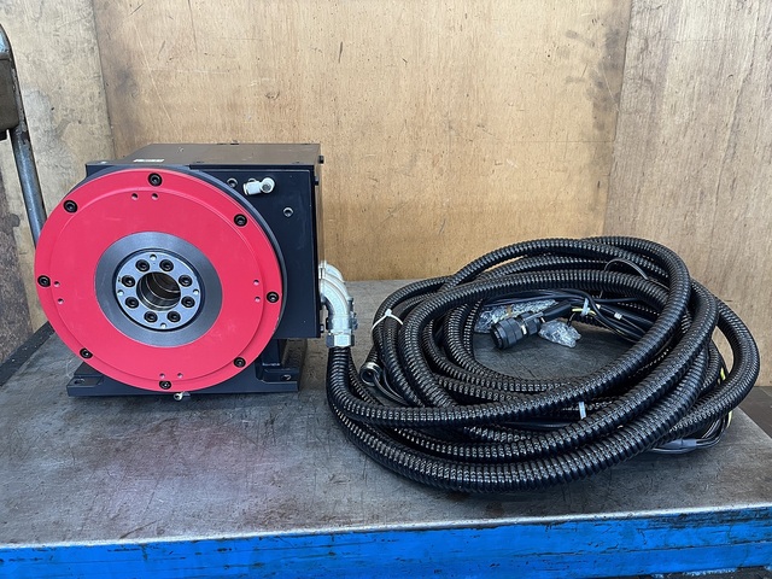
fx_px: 580
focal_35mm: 26
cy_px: 290
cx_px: 386
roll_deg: +0.9
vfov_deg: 53.1
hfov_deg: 67.3
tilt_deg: -23.5
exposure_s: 1/60
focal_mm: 5.1
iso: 160
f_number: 1.6
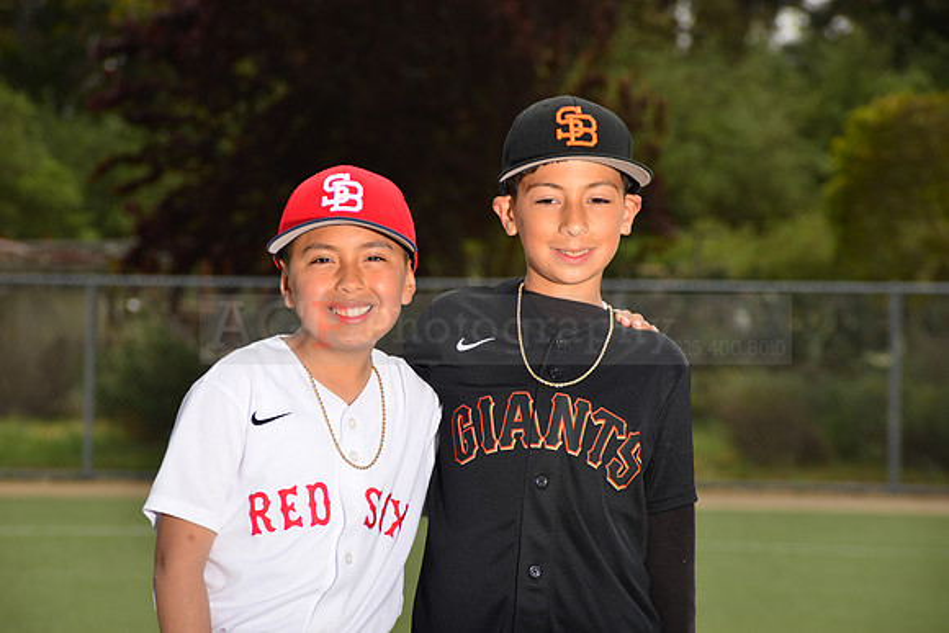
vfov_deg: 7.4
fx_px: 4878
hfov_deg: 11.1
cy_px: 316
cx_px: 474
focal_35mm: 185
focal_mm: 185
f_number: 11
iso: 125
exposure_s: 1/200
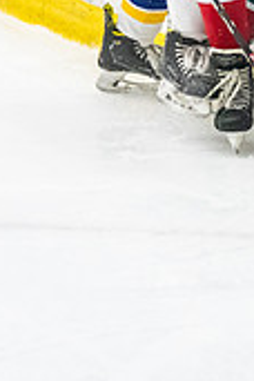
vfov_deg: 6.5
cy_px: -88
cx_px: 82
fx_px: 3312
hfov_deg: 4.4
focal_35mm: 313
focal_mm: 70
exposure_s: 1/800
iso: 4000
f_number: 2.8
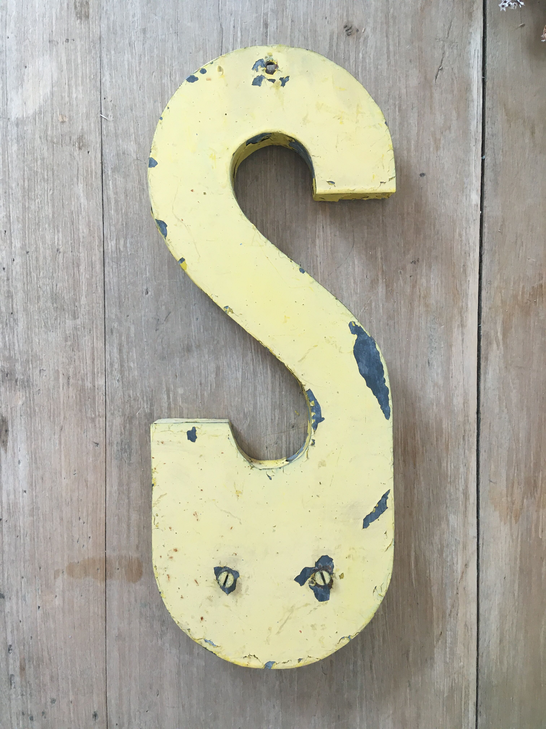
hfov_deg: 48.2
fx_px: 610
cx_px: 273
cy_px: 364
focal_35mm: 29
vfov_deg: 61.7
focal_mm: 4.15
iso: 40
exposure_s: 1/33
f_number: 2.2
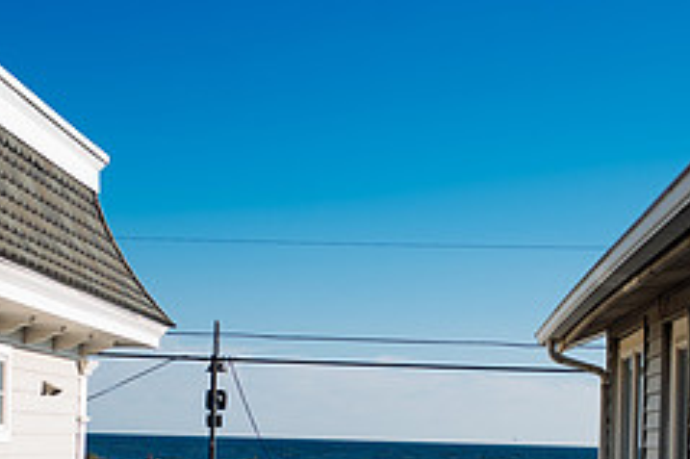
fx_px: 1628
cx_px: 306
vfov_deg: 15.7
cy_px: 463
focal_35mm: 85
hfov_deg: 23.9
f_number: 2.8
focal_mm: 35
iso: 125
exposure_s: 1/1250
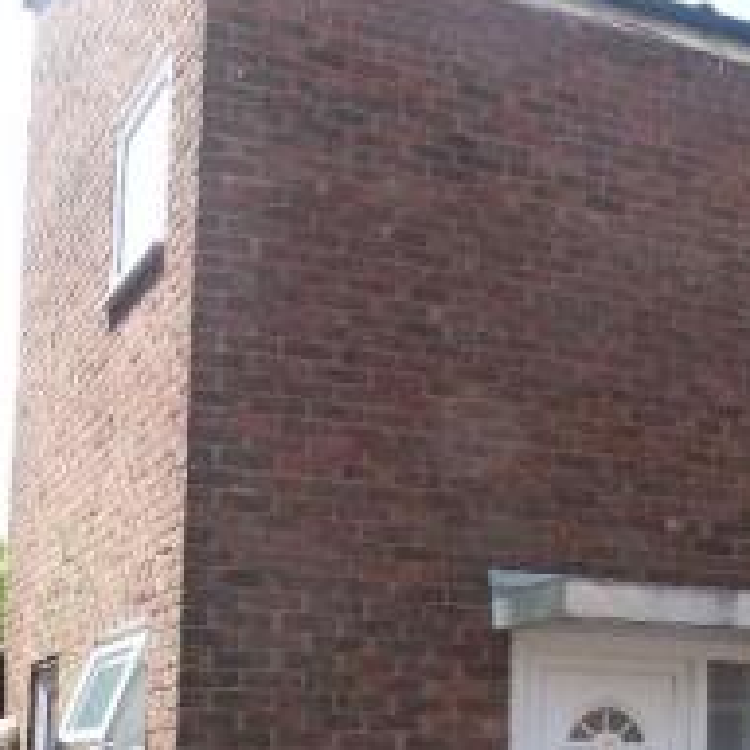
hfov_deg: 24.1
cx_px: 814
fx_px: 1642
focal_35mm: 67
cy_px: 623
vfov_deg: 25.2
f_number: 4
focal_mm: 4.5
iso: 100
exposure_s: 1/250
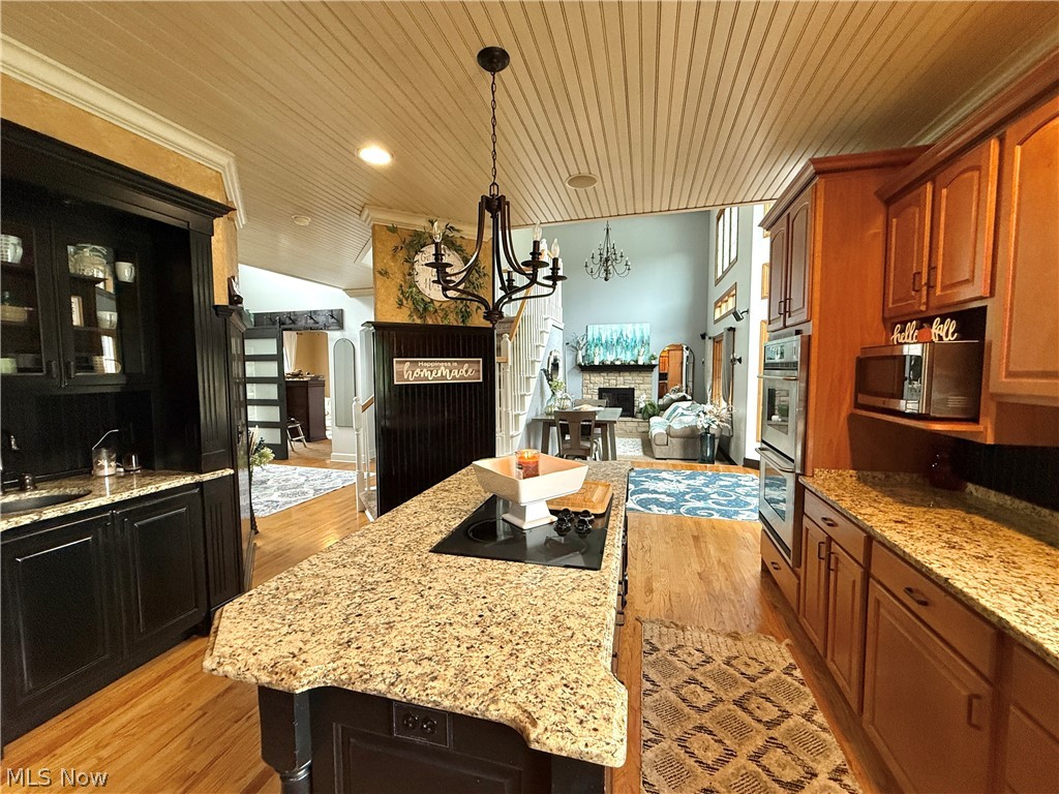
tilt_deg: -4.0
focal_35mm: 14
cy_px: 397
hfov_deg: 102.1
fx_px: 428
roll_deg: +0.3
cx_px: 530
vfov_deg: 85.7
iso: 320
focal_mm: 2.22
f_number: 2.2
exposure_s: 1/60
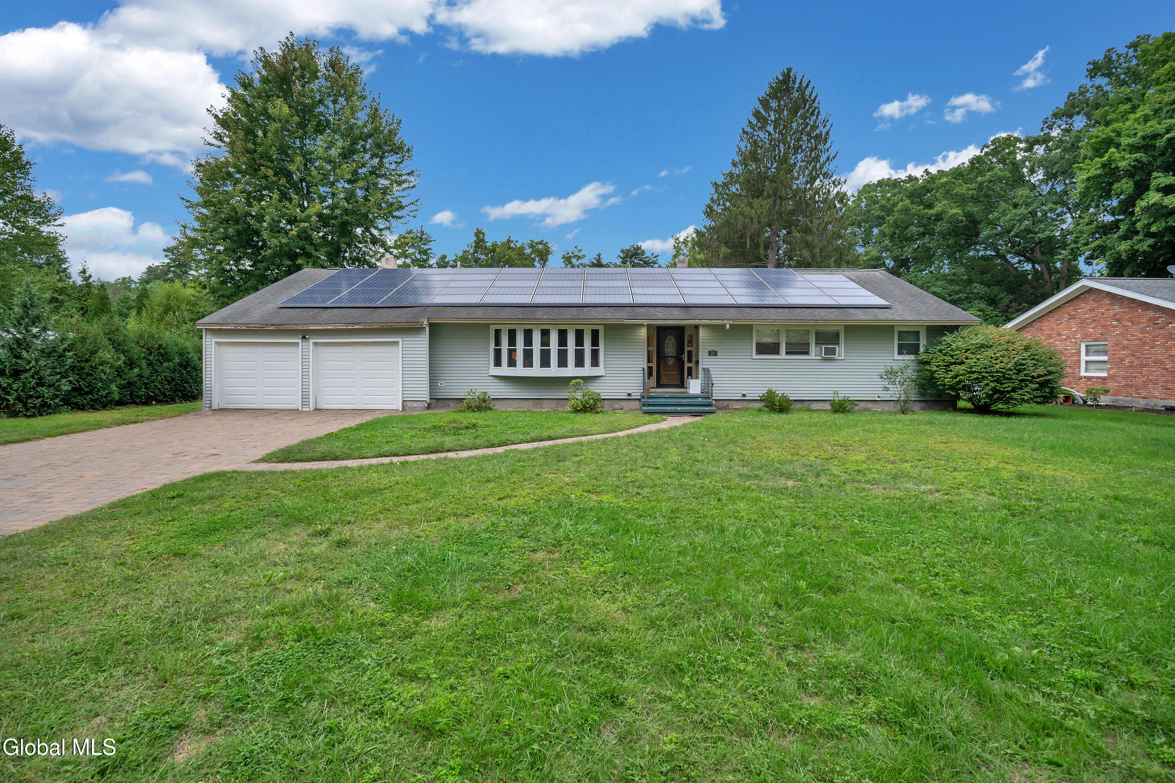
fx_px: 522
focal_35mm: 16
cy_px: 392
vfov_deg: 73.7
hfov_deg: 96.7
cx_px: 588
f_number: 4
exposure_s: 1/320
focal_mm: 16
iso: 250
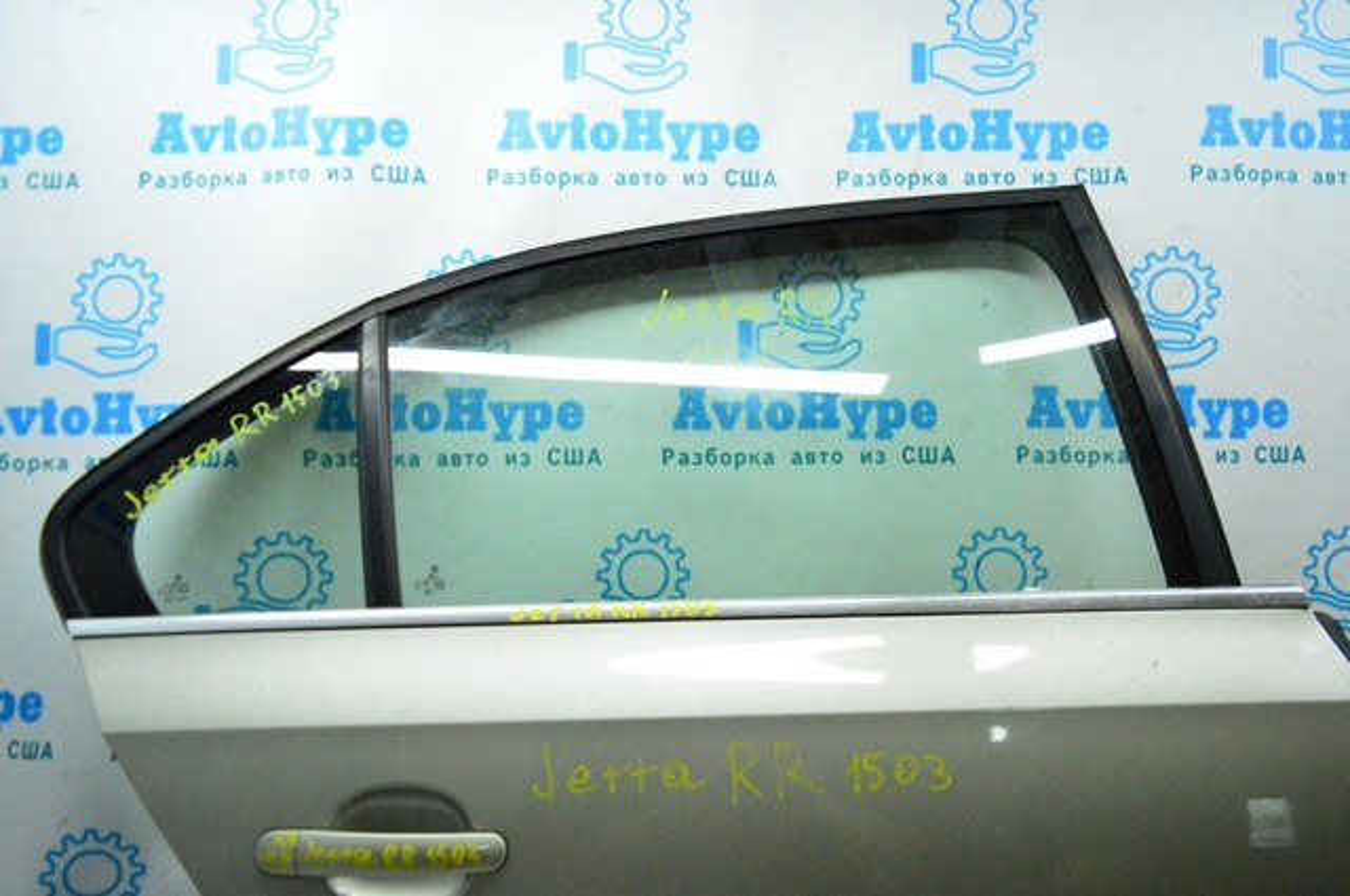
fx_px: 1011
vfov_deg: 47.8
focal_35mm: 27
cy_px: 448
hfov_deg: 67.4
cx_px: 675
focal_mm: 18
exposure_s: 1/1000
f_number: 4
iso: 6400
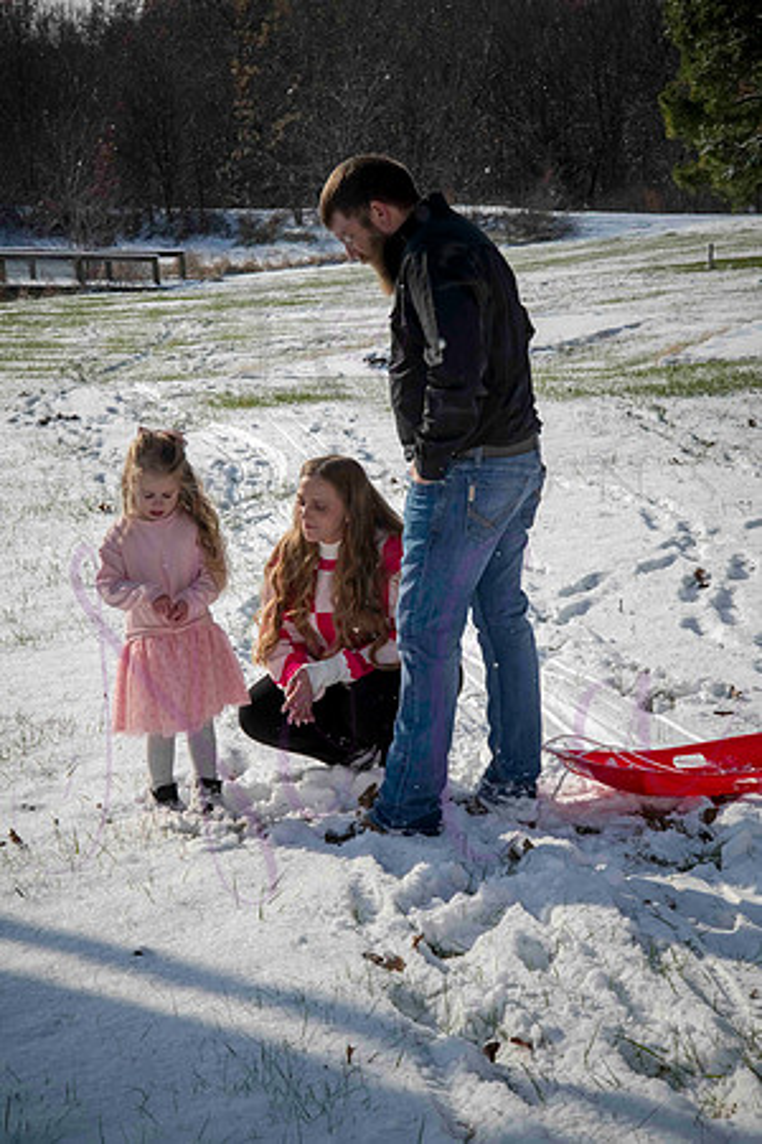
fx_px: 2699
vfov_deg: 23.9
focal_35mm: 85
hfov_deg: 16.1
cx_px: 381
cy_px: 572
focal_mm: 85
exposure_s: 1/640
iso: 800
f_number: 20
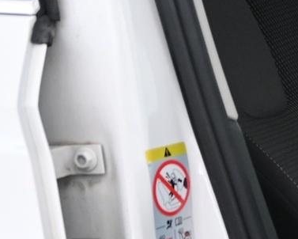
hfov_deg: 13.5
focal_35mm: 121
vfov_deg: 12.7
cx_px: 600
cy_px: 154
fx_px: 1068
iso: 1400
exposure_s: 1/30
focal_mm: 20
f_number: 3.8
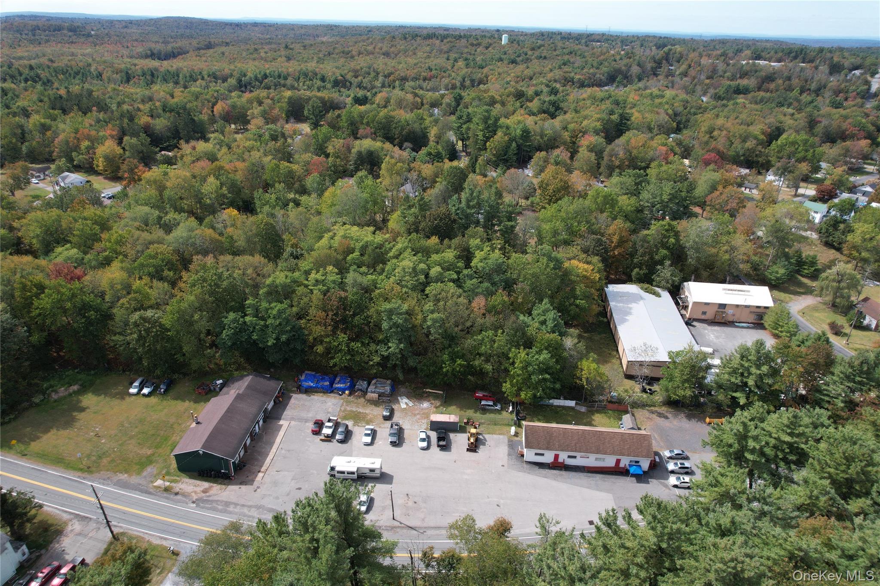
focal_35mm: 22
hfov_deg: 78.6
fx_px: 538
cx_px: 440
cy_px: 293
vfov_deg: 57.2
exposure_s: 1/1000
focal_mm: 8.38
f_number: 2.8
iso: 100
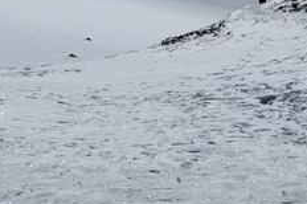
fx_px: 1320
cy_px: -107
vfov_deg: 8.6
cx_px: 253
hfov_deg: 13.2
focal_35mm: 155
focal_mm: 30
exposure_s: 1/800
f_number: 13
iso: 200
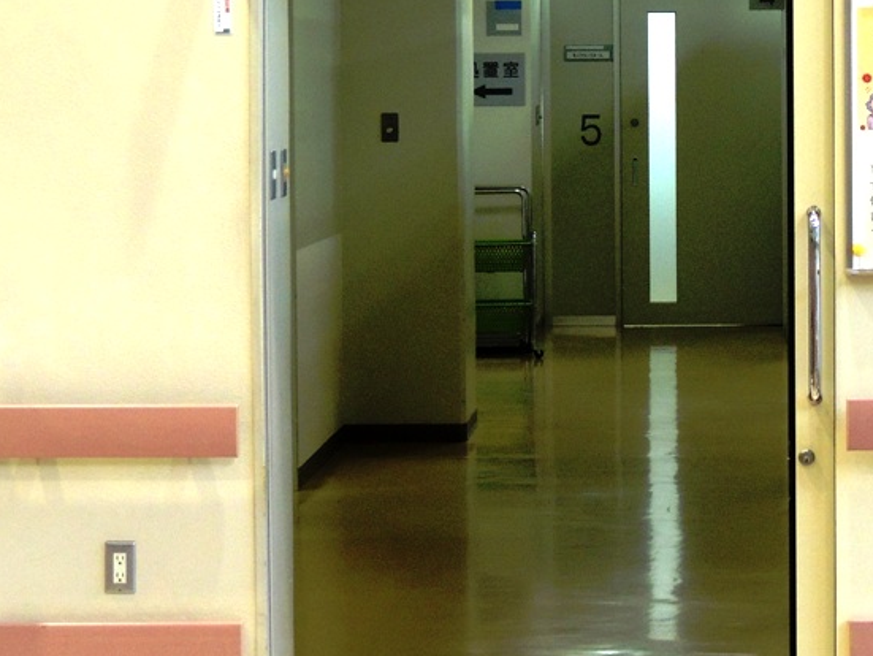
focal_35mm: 130
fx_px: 3281
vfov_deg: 11.4
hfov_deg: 15.0
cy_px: 111
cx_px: 730
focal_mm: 12.4
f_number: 3.9
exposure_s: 1/50
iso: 400
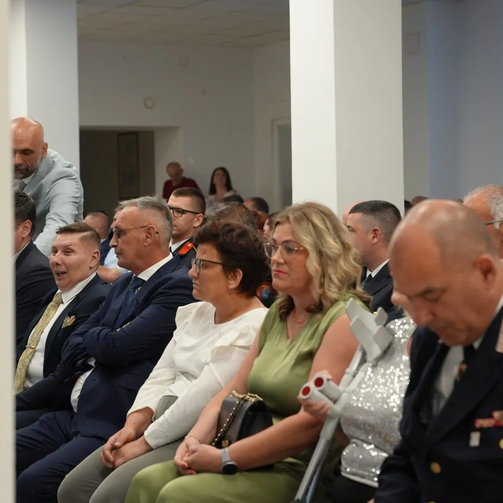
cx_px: 253
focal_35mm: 90
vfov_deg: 19.2
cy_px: 177
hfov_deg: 19.3
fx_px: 1480
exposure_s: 1/160
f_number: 4
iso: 1600
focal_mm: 70
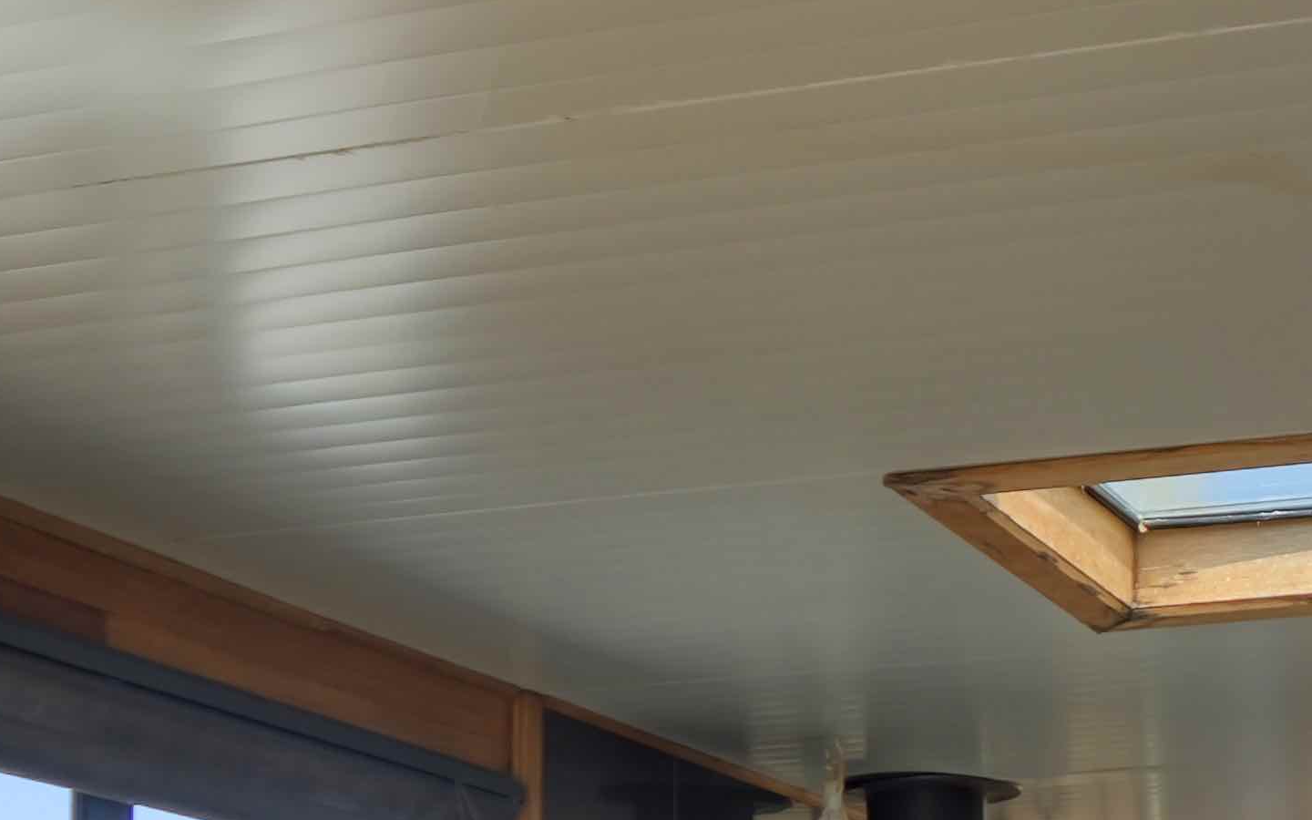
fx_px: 2431
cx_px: 1407
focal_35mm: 68
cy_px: 1250
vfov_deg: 17.2
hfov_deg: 27.8
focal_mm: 8
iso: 250
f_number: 2.8
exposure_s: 1/400
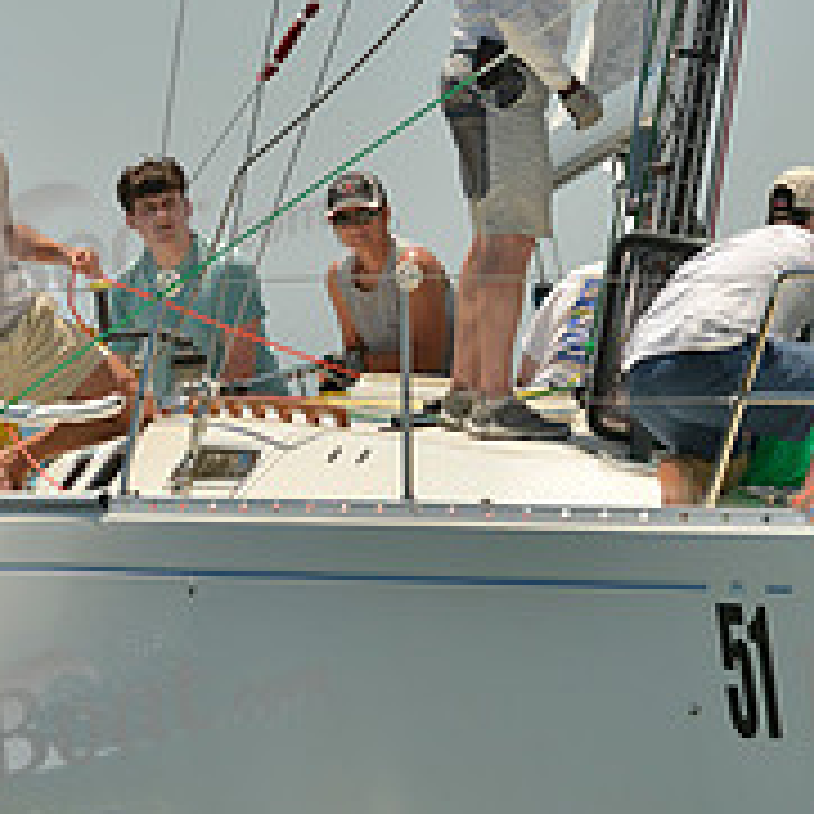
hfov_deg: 2.7
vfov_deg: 2.7
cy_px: 447
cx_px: 567
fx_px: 17426
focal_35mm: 655
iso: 200
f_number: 5.6
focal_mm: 240
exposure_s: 1/1600
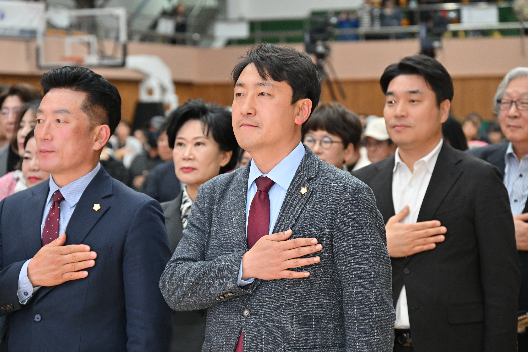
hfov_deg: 17.1
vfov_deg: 11.4
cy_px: 176
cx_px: 264
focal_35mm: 120
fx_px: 1760
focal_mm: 120
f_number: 6.3
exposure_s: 1/250
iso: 3200
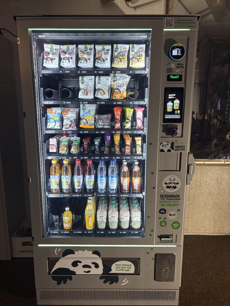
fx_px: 239
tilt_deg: -10.6
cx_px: 111
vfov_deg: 65.3
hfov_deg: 51.4
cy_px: 155
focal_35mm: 27
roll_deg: -0.8
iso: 80
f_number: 1.6
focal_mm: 5.96
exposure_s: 1/50
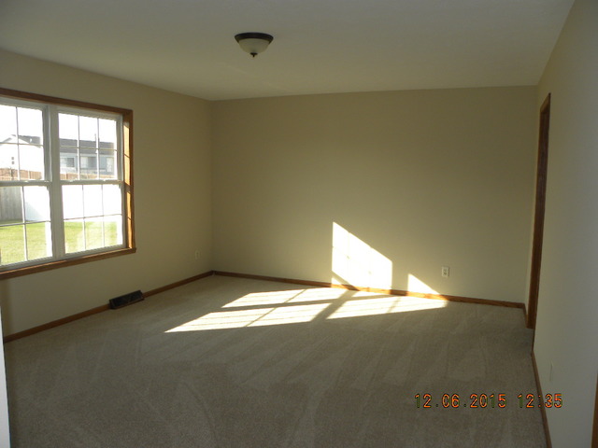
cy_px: 224
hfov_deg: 67.3
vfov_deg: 53.1
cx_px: 299
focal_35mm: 26
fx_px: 449
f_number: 3.2
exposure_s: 1/120
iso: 64
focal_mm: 4.6
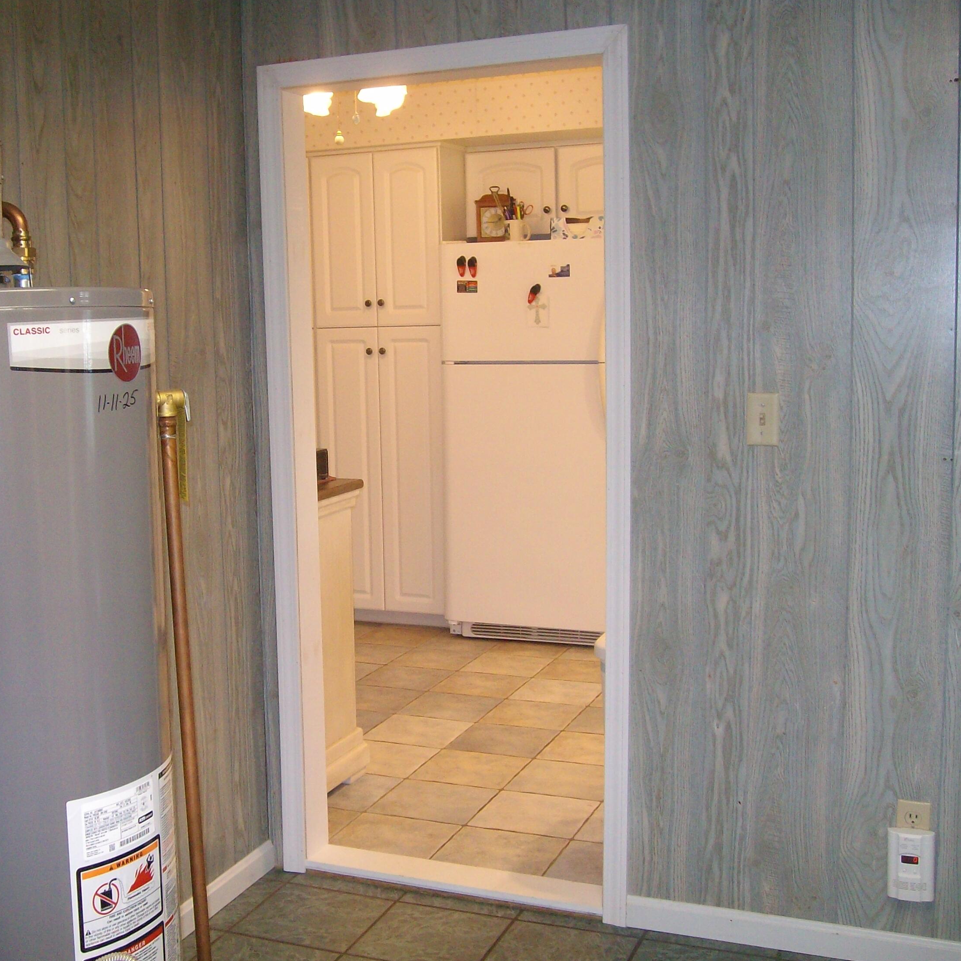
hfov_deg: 39.6
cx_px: 323
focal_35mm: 42
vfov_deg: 40.0
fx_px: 1319
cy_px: 481
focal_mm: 5.8
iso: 200
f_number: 2.8
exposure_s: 1/40
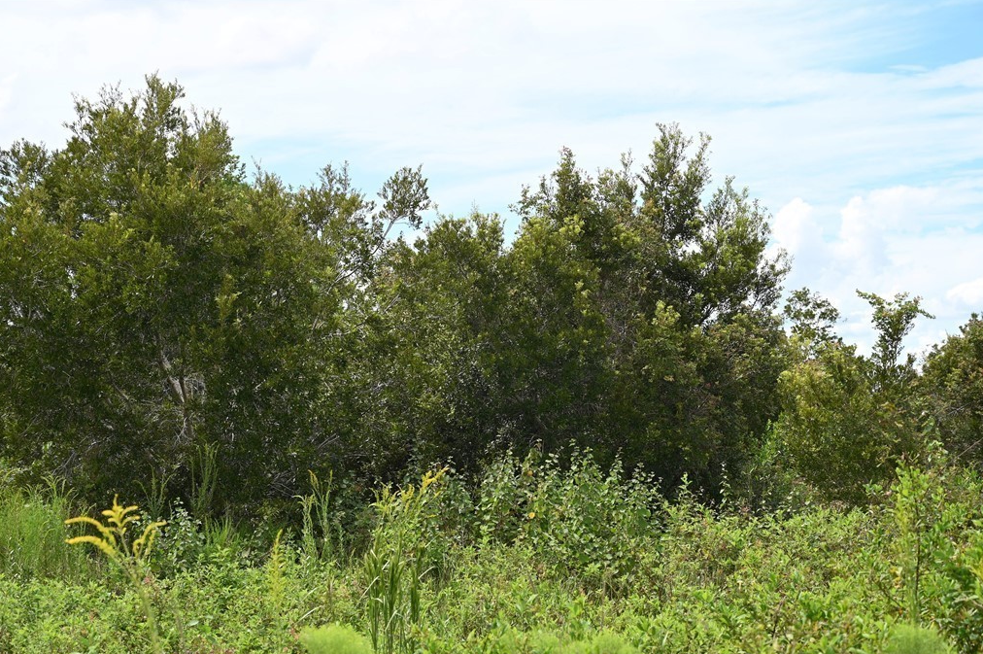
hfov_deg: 28.1
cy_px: 345
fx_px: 1964
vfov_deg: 18.9
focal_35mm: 72
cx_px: 477
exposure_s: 1/320
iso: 100
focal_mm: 67
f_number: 6.3
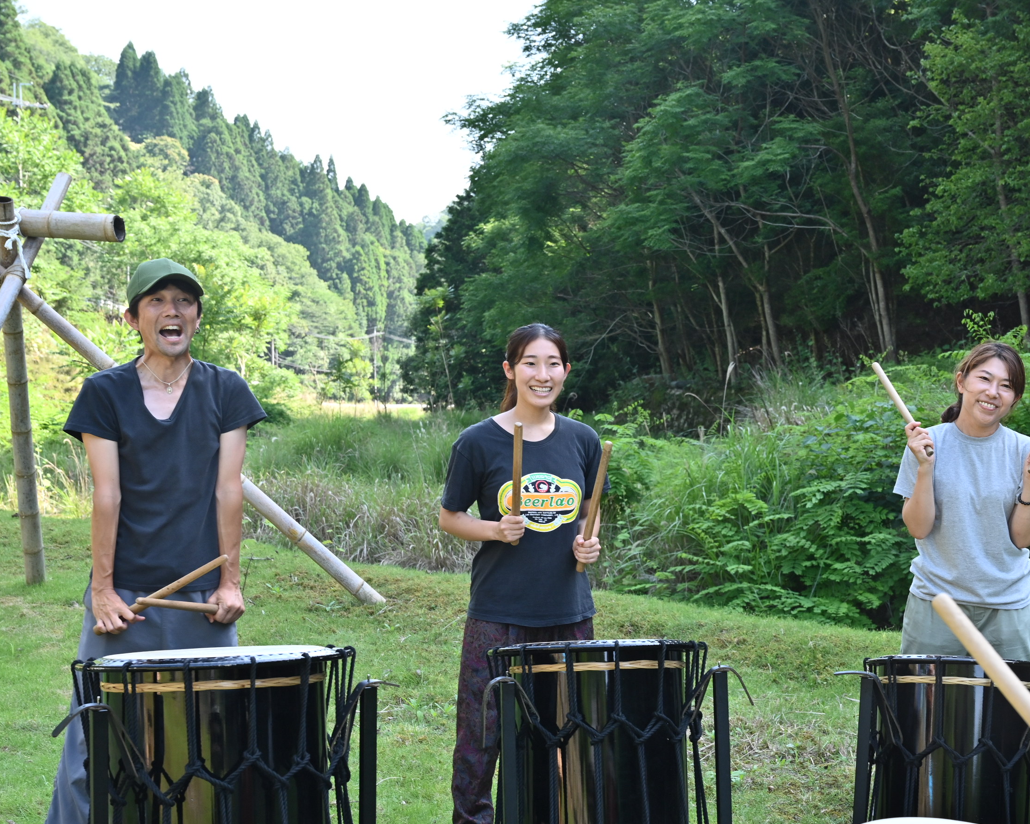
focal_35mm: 56
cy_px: 550
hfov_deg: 33.2
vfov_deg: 27.0
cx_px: 713
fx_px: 1707
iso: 200
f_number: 5
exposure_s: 1/250
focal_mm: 32
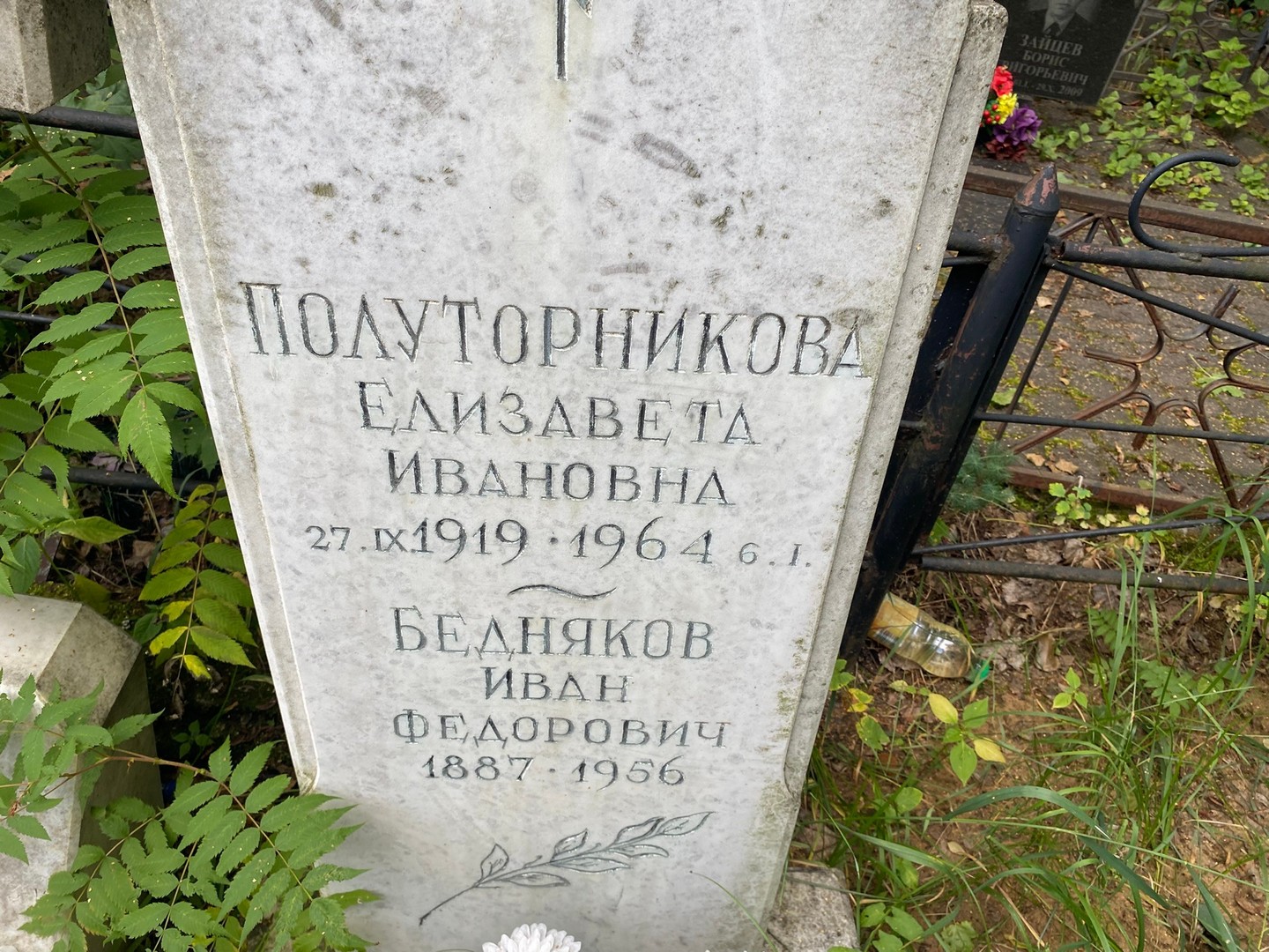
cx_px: 634
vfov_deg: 53.1
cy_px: 476
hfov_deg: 67.3
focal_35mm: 26
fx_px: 953
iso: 32
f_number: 1.8
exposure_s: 1/129
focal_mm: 4.25
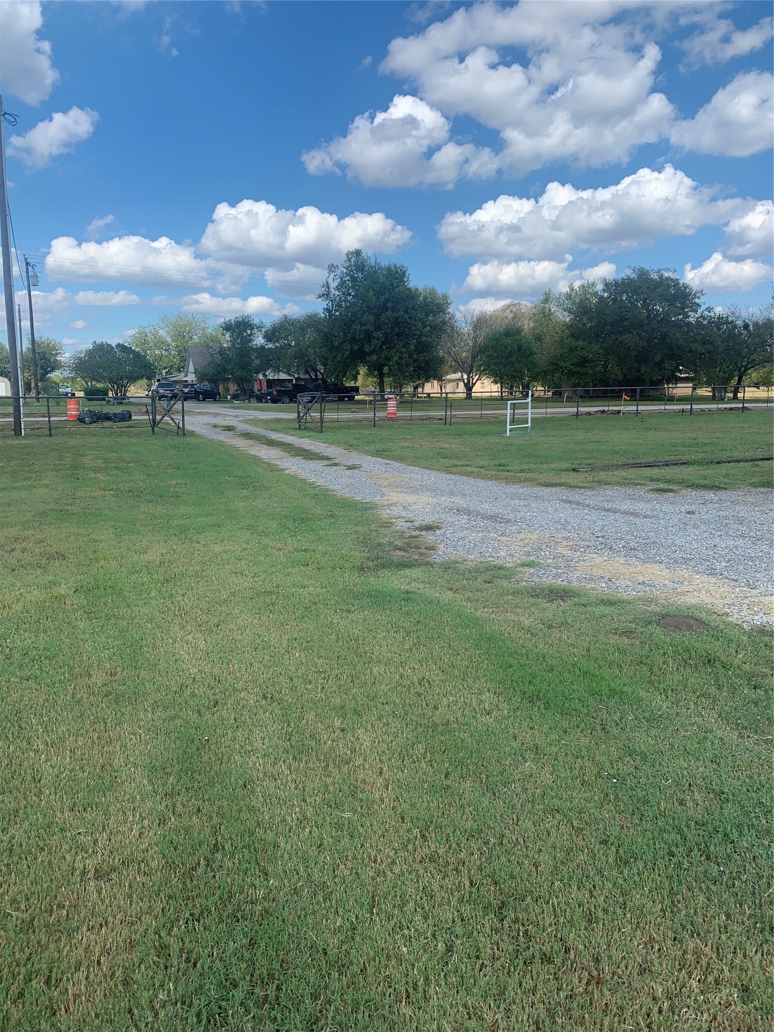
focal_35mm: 26
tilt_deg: -4.5
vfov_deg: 67.3
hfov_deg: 53.1
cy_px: 516
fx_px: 775
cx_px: 387
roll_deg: +0.2
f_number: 1.8
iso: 25
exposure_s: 1/1916
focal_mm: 4.25
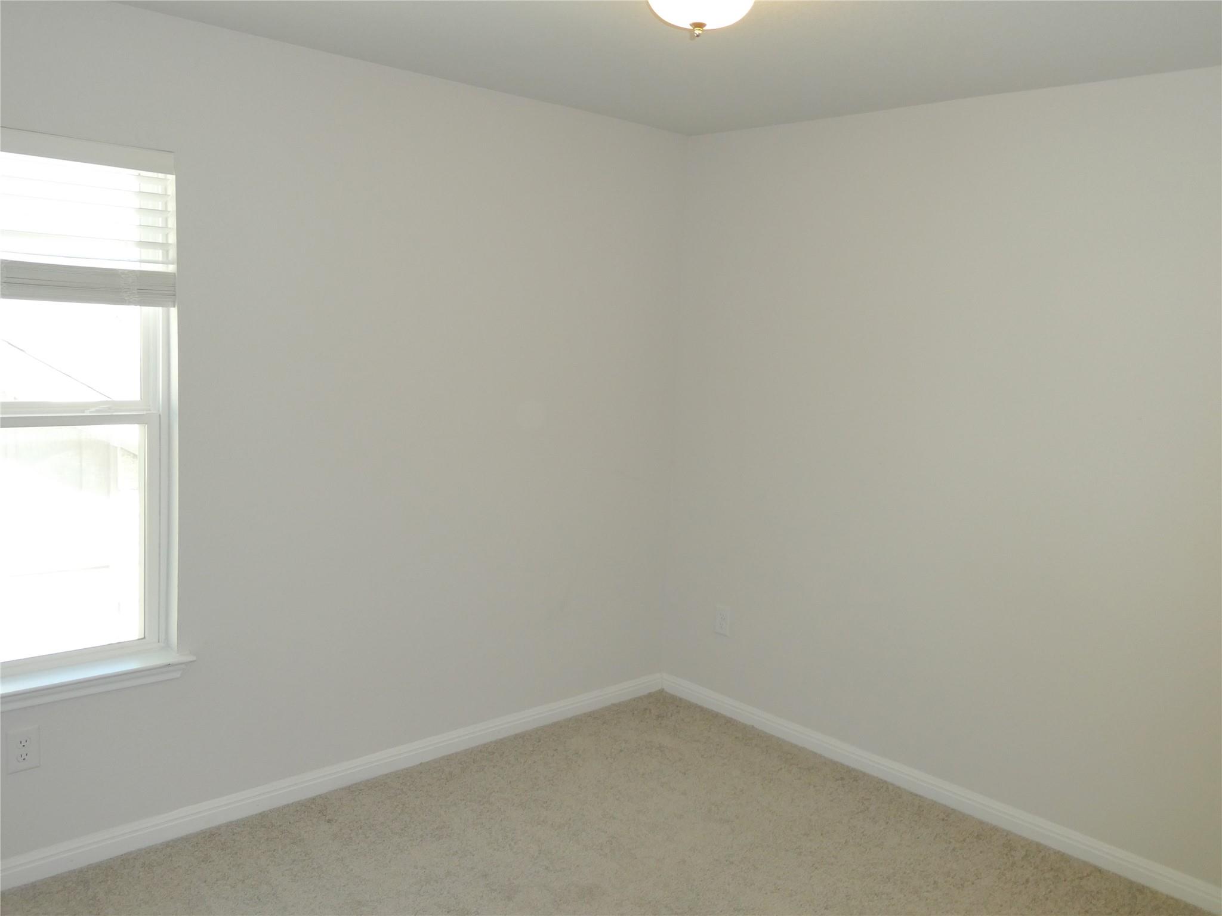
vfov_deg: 49.7
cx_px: 611
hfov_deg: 63.4
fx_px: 988
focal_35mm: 28
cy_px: 458
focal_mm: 5
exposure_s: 1/60
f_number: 3.5
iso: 125
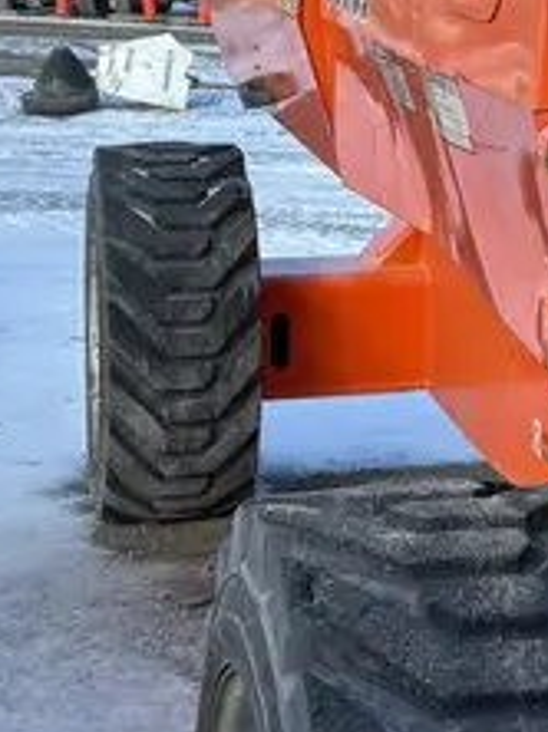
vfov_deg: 22.4
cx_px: 555
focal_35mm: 86
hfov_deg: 16.8
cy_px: 124
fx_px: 1819
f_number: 1.5
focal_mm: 5.7
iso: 50
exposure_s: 1/1377
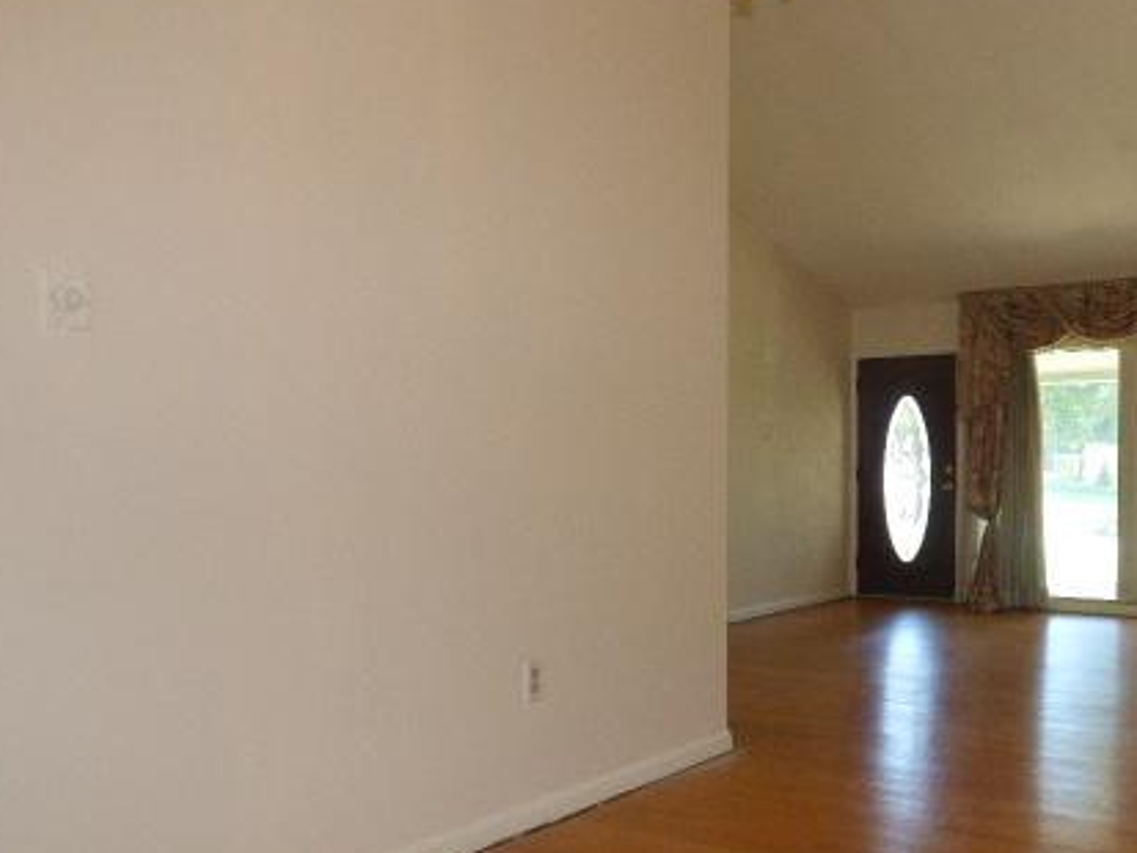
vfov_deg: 45.3
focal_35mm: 31
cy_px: 493
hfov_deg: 55.8
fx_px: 1019
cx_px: 840
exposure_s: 1/80
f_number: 2.8
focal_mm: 3.58
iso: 250
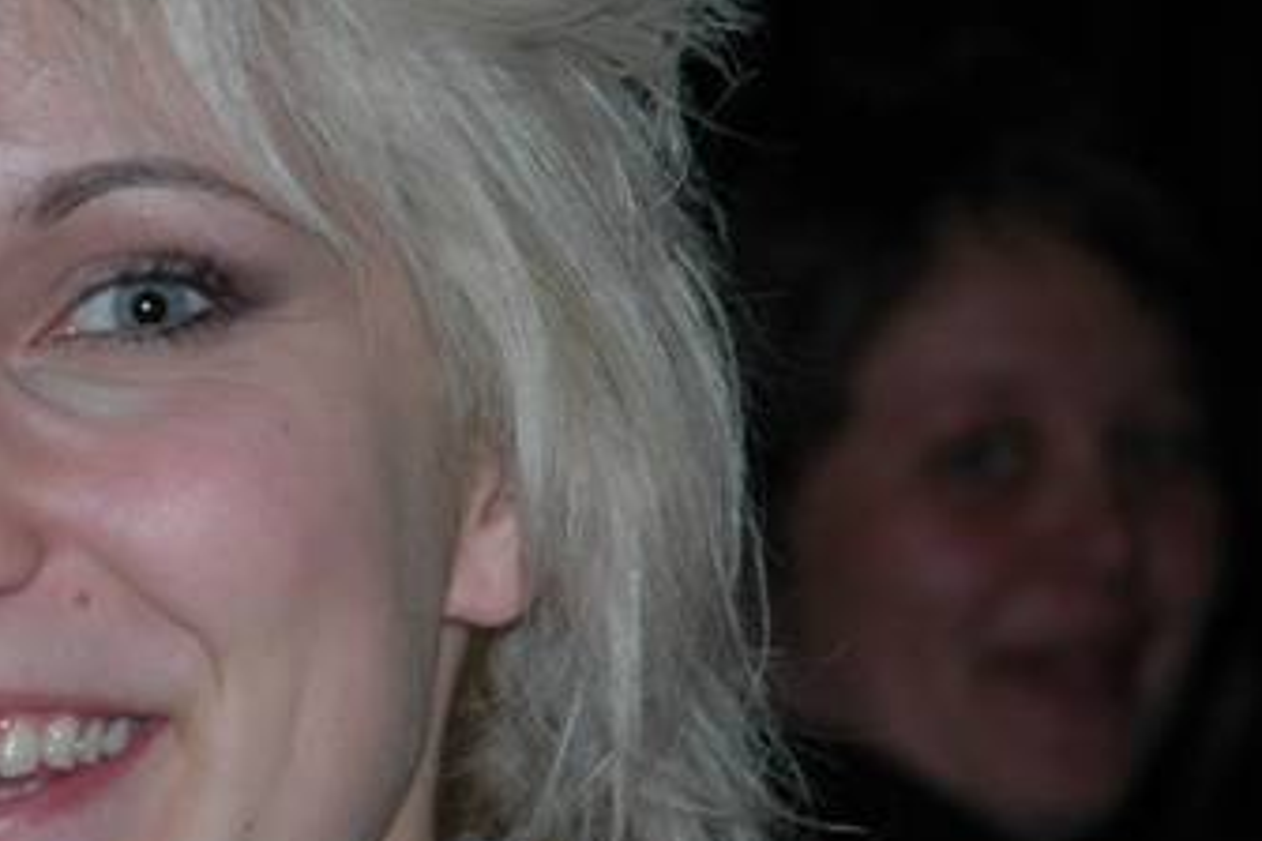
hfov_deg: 10.2
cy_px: 496
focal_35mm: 200
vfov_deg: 6.9
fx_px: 7011
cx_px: 109
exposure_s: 1/60
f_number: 4.5
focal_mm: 70
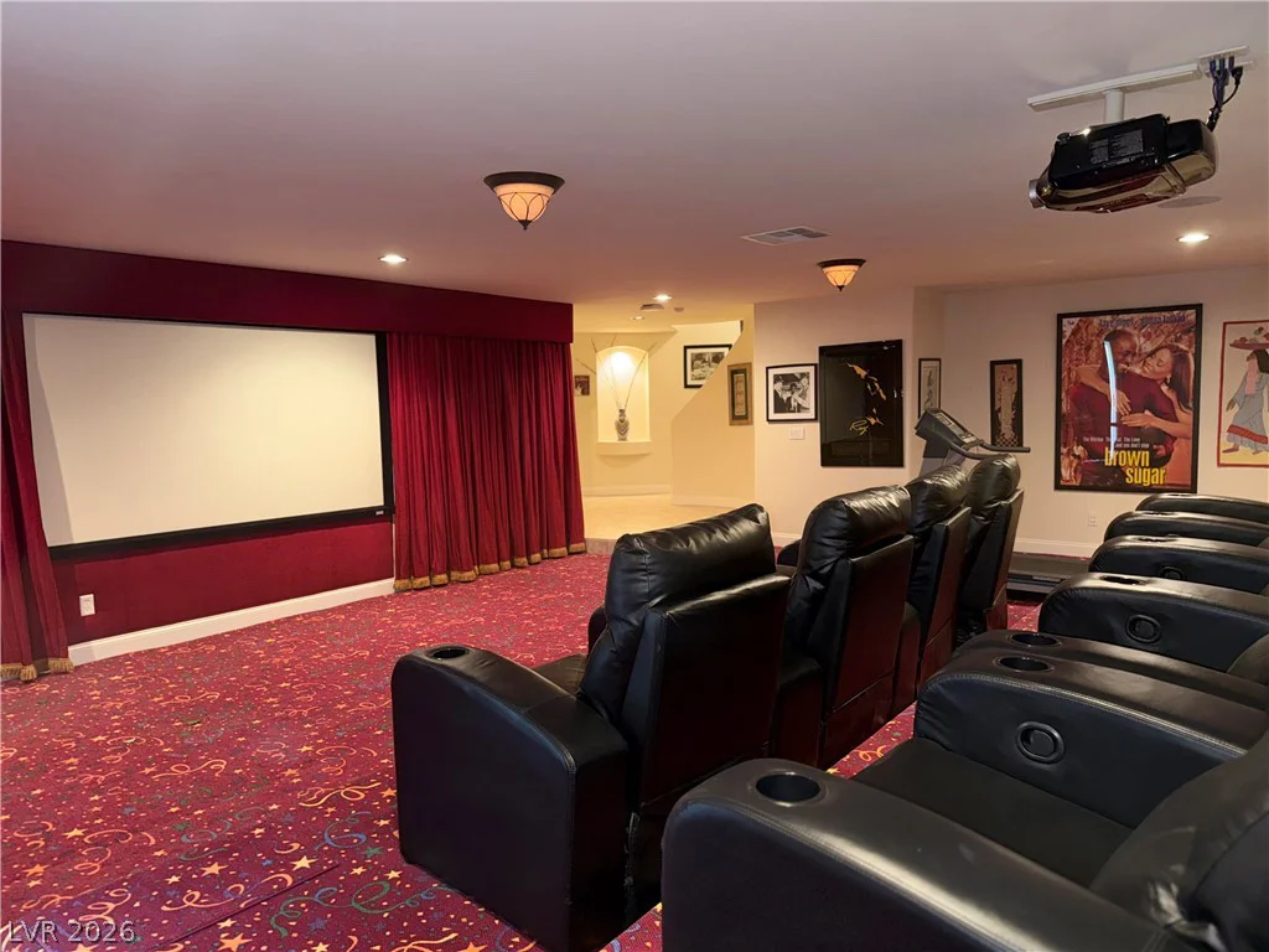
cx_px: 634
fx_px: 880
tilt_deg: -4.1
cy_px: 476
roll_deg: +1.4
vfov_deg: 56.8
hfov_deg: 71.6
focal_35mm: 24
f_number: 1.78
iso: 100
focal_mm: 6.76
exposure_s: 1/7
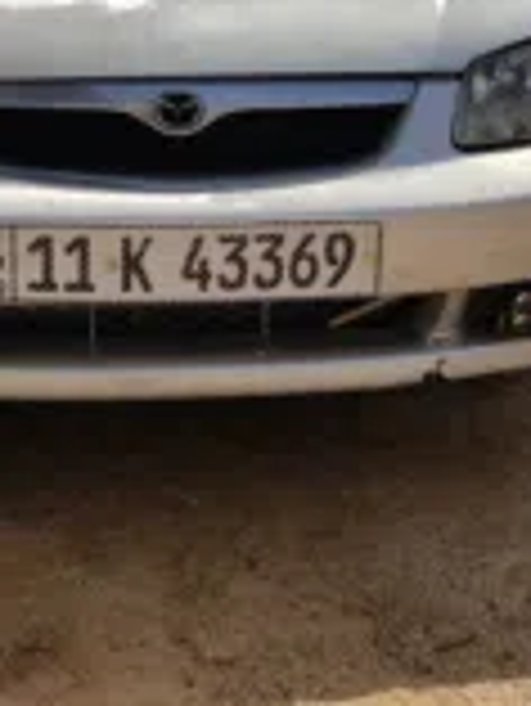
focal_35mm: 61
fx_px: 1246
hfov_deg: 24.0
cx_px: 189
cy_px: -85
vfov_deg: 28.5
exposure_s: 1/10325
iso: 50
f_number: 1.8
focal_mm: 5.59
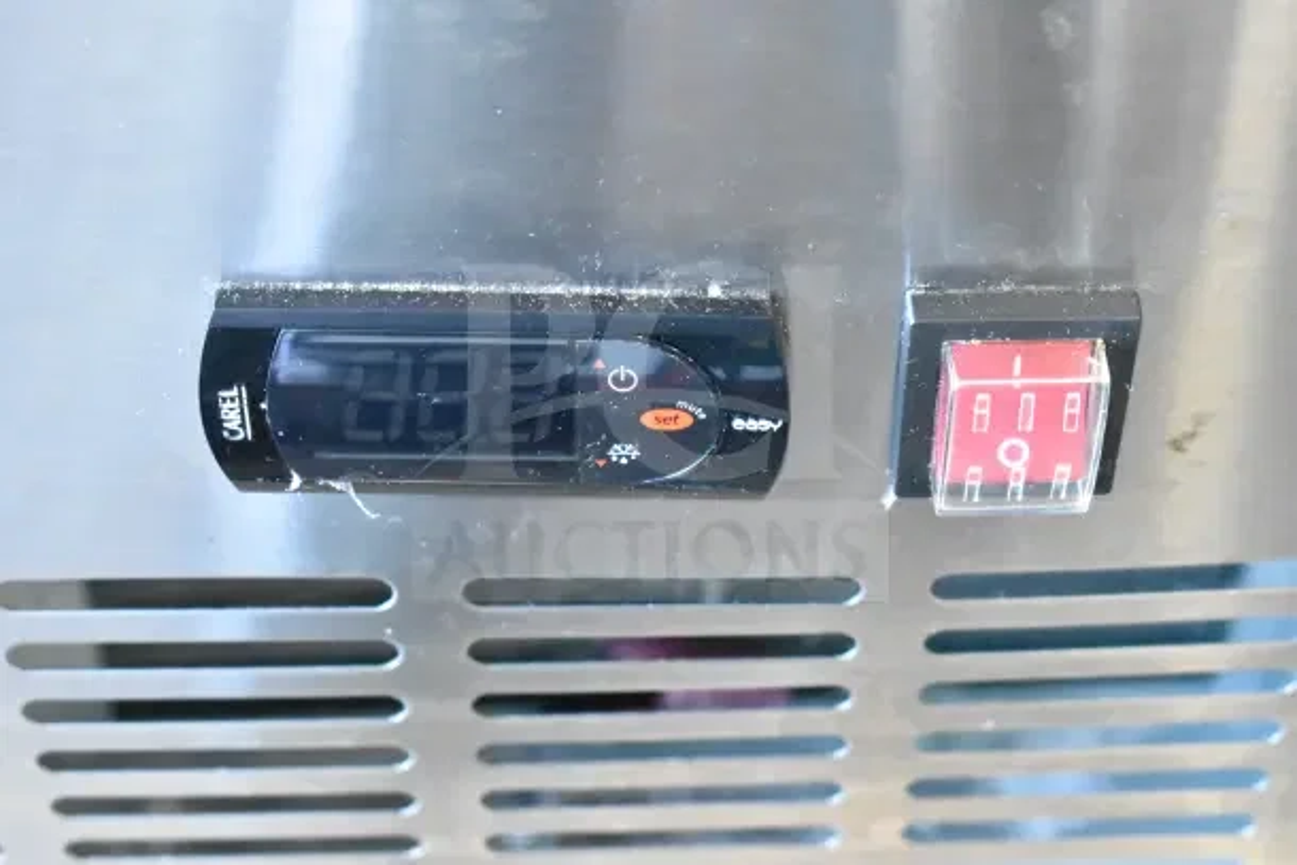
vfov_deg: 16.6
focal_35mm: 82
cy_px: 432
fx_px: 2973
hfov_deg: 24.6
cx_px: 648
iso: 18000
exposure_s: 1/100
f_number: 5.6
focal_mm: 55
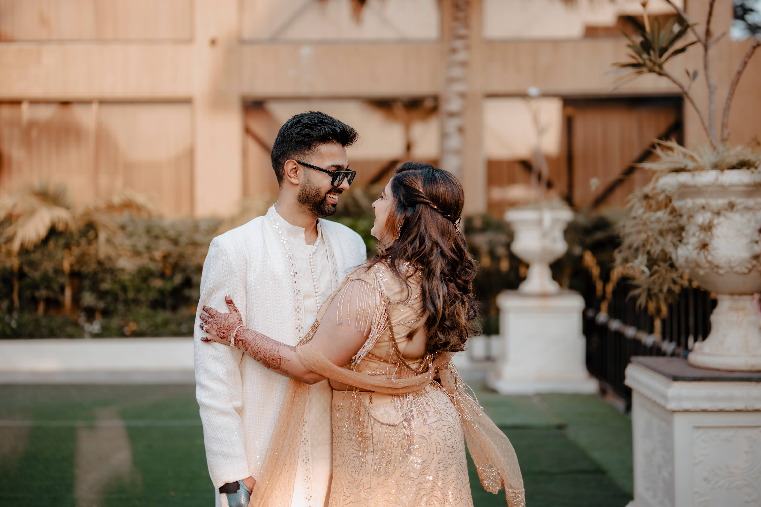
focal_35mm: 50
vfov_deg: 27.0
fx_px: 1057
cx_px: 380
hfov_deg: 39.6
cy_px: 254
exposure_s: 1/320
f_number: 1.4
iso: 64
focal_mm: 50
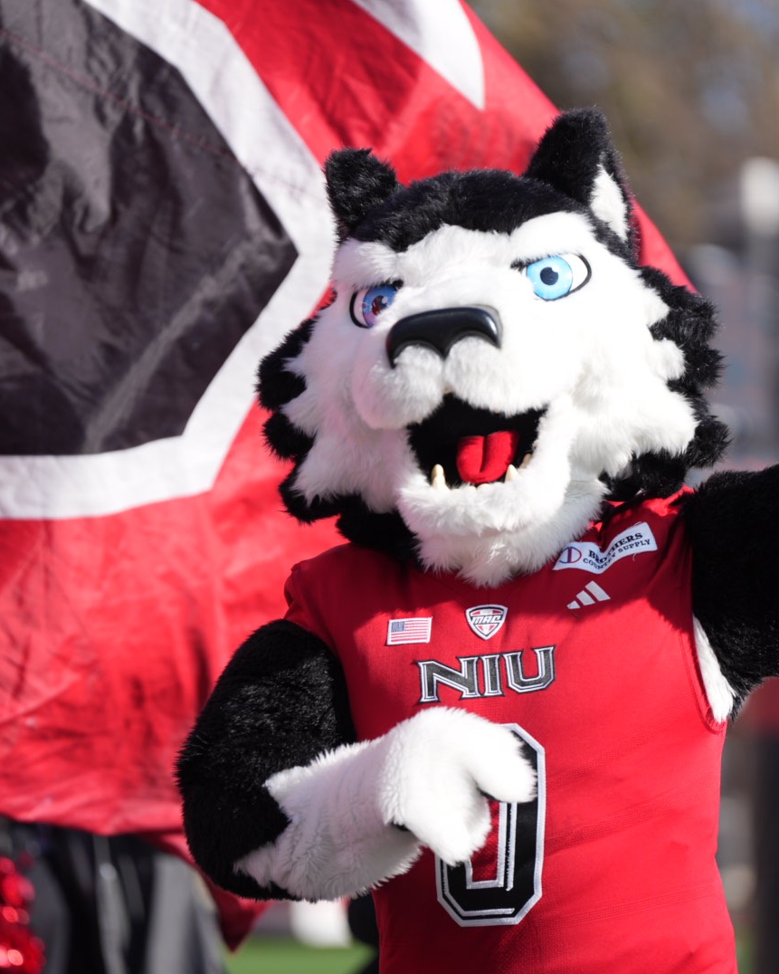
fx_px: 8126
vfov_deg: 6.9
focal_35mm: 282
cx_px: 417
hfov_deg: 5.5
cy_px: 488
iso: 160
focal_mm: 200
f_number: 2.8
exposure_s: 1/2500
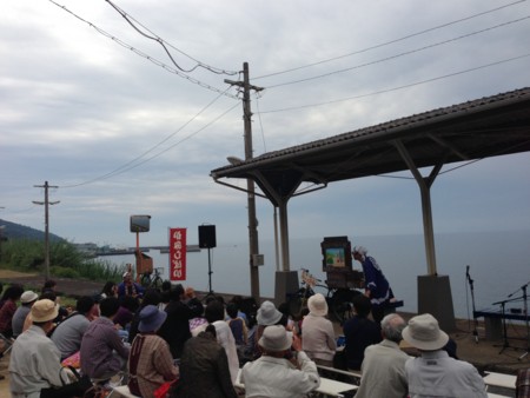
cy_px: 199
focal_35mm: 33
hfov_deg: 55.3
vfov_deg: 43.0
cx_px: 265
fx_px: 506
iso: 50
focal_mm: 4.13
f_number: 2.4
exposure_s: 1/1106
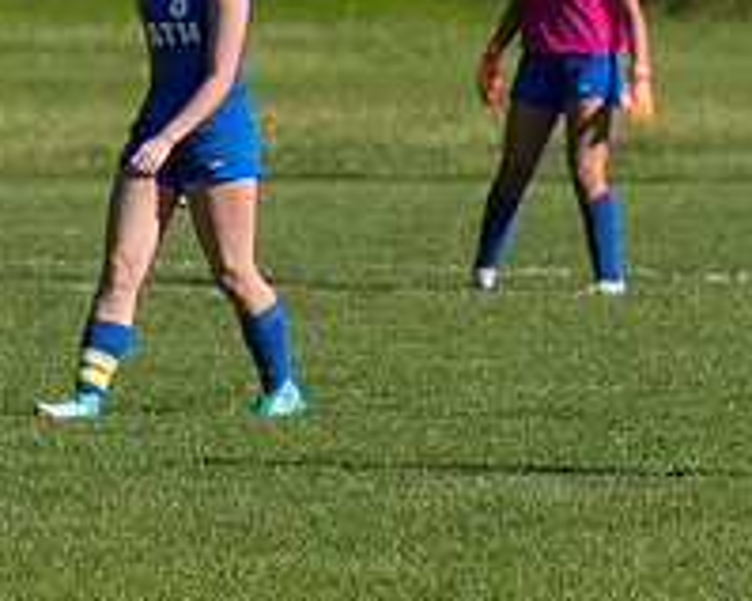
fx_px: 17307
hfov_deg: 2.5
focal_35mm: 778
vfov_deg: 2.0
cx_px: -321
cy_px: 329
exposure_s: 1/1600
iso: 250
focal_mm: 190
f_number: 5.6
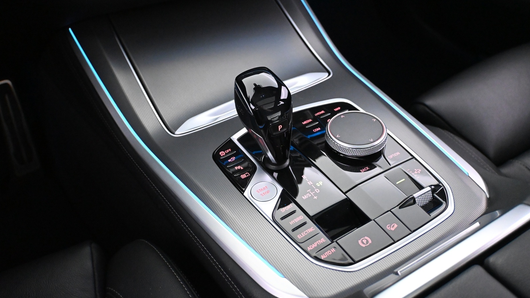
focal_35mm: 34
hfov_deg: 57.7
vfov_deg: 34.3
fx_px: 482
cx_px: 264
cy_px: 122
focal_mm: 21.5
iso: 7200
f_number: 4
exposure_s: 1/60
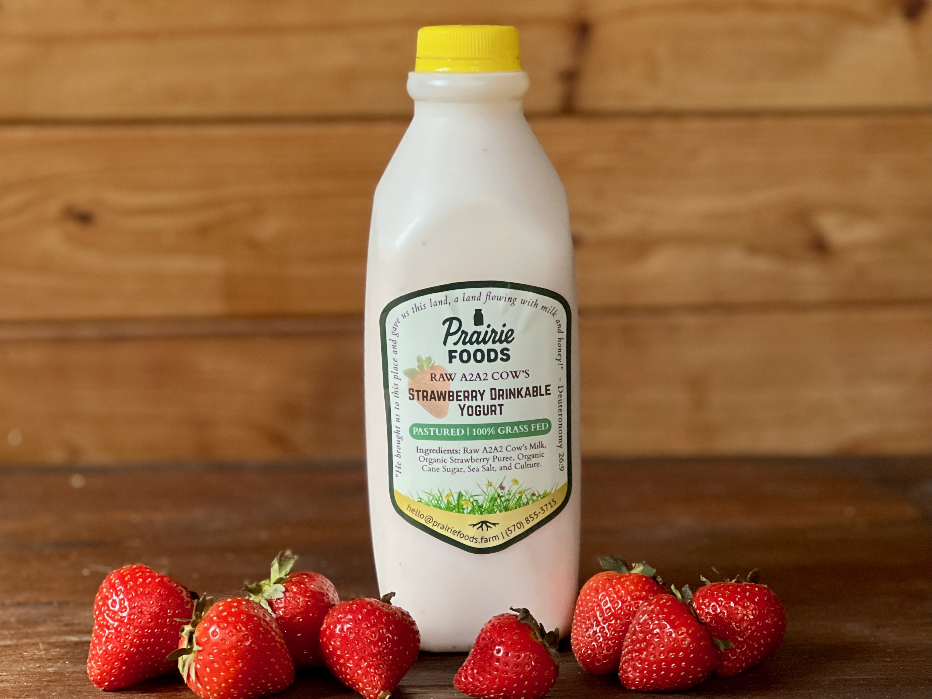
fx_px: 2073
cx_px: 466
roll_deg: -1.5
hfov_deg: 25.3
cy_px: 350
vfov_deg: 19.1
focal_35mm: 77
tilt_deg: -8.8
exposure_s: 1/40
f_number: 2.8
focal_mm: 9
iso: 400
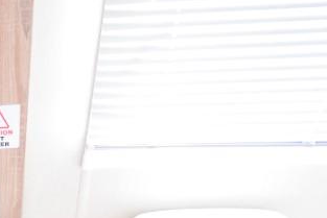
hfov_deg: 31.6
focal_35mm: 49
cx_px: -91
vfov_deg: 24.3
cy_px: 280
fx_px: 445
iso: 3200
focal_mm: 10
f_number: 3.5
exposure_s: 1/30
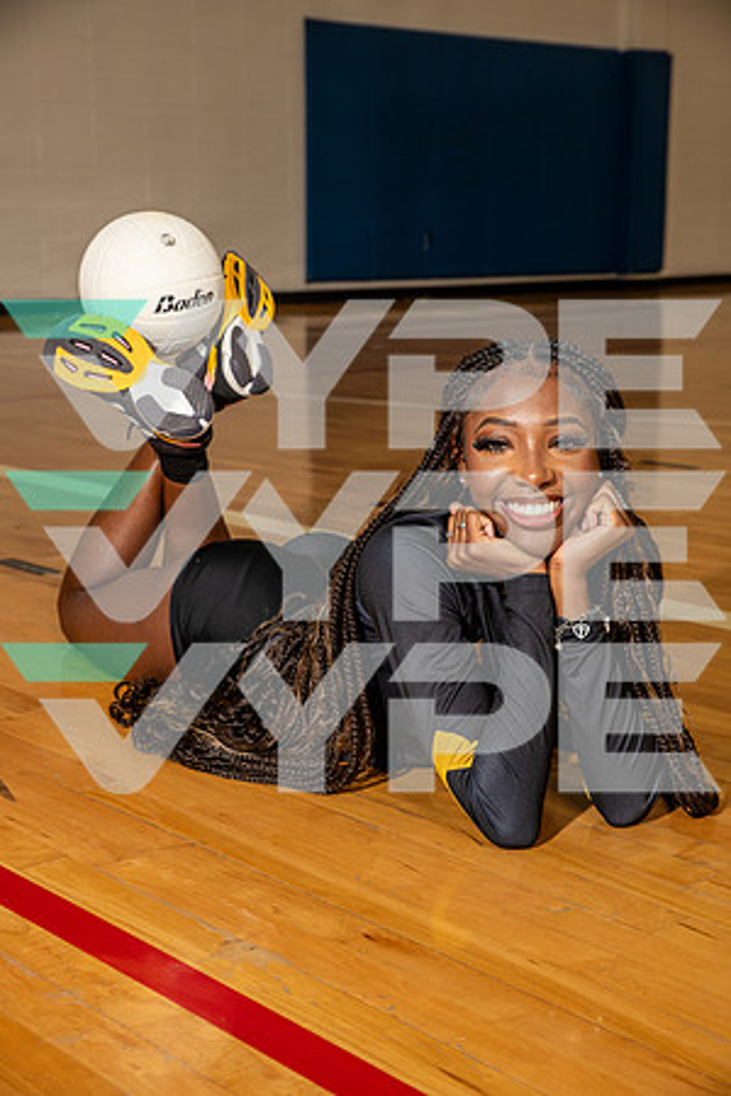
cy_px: 548
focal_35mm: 58
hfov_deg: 23.4
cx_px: 366
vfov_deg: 34.5
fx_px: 1766
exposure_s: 1/250
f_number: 7.1
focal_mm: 58
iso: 320
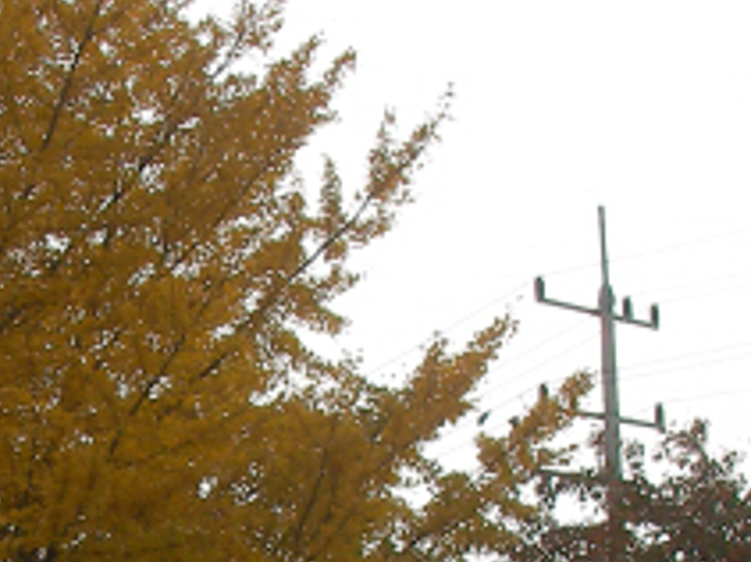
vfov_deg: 11.0
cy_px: 669
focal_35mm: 132
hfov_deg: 14.8
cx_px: 61
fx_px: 2862
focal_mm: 6.3
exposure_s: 1/520
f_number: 4.5
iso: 50
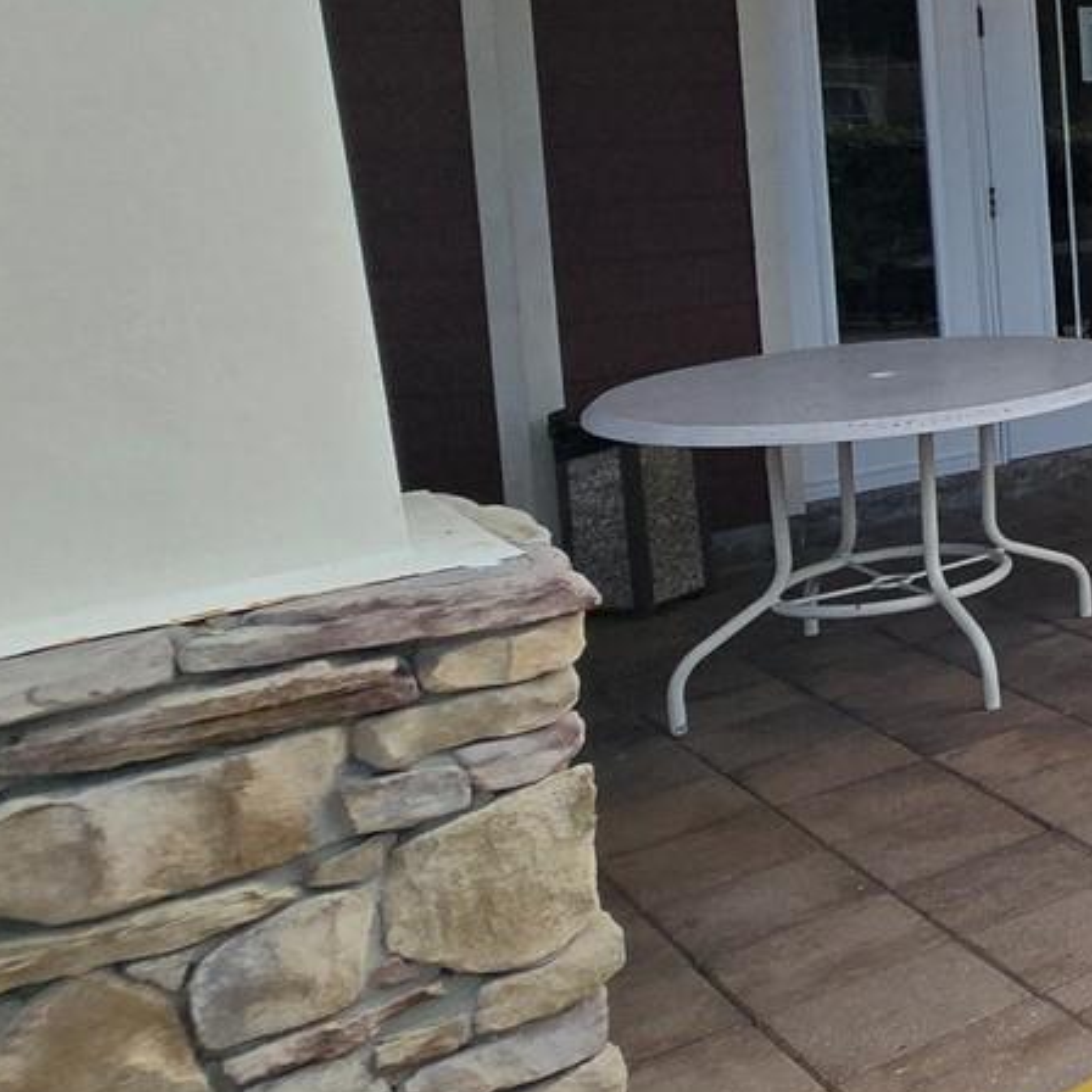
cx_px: 1882
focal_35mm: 41
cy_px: 168
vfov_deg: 38.8
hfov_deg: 23.8
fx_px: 1463
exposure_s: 1/2503
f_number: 2.2
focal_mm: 2.2
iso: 50
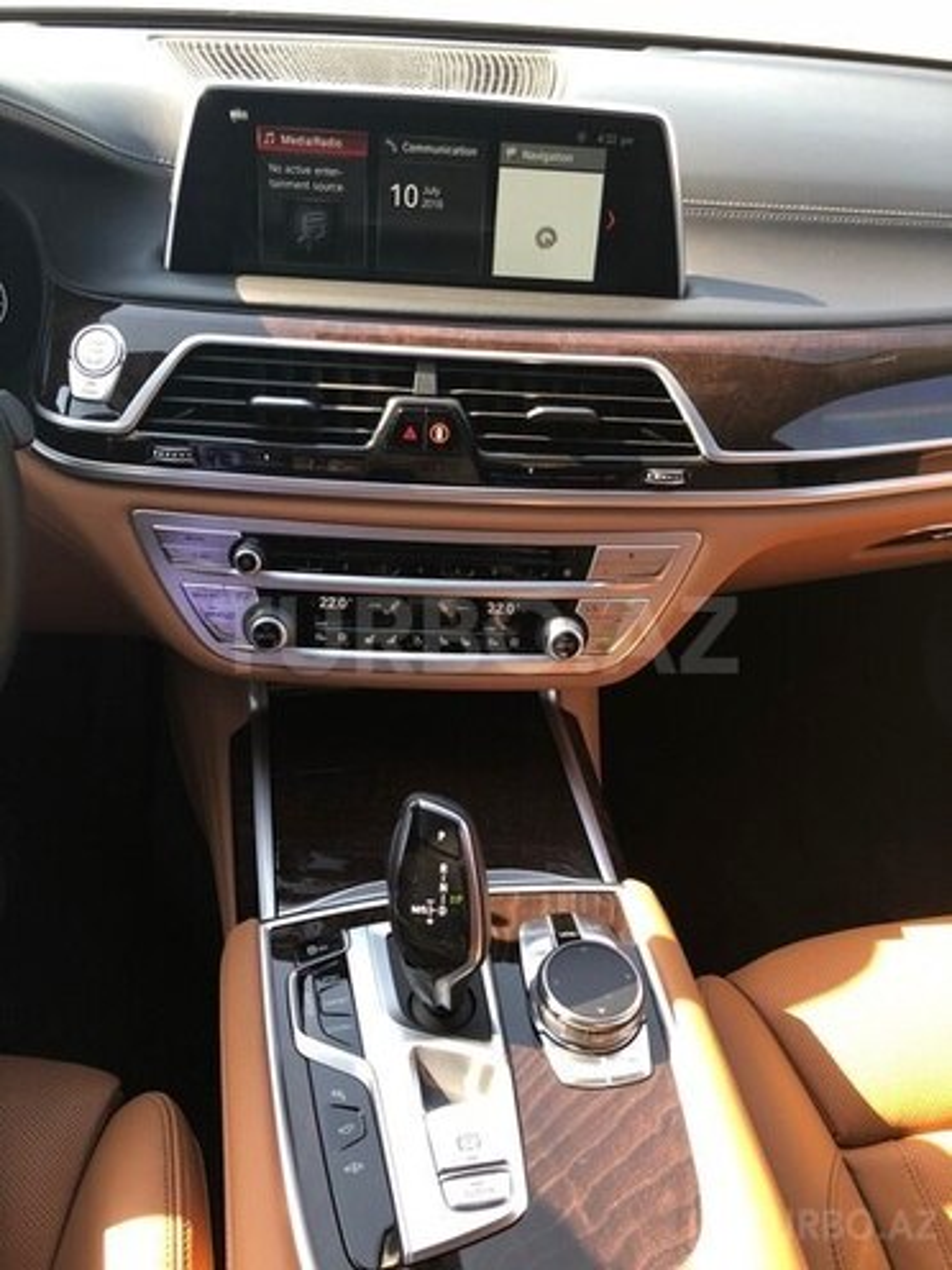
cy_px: 635
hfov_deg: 49.7
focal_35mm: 28
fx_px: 1027
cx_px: 476
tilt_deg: -40.1
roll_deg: -3.8
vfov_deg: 63.4
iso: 32
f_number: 1.8
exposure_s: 1/100
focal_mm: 4
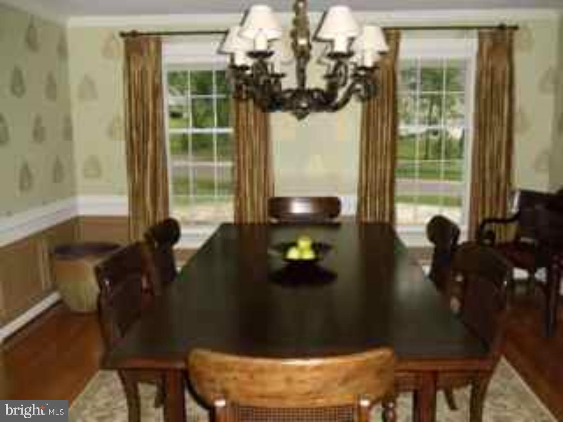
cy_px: 211
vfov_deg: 32.9
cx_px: 282
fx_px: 716
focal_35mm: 44
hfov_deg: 42.9
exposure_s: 1/30
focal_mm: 6
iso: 800
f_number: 3.5
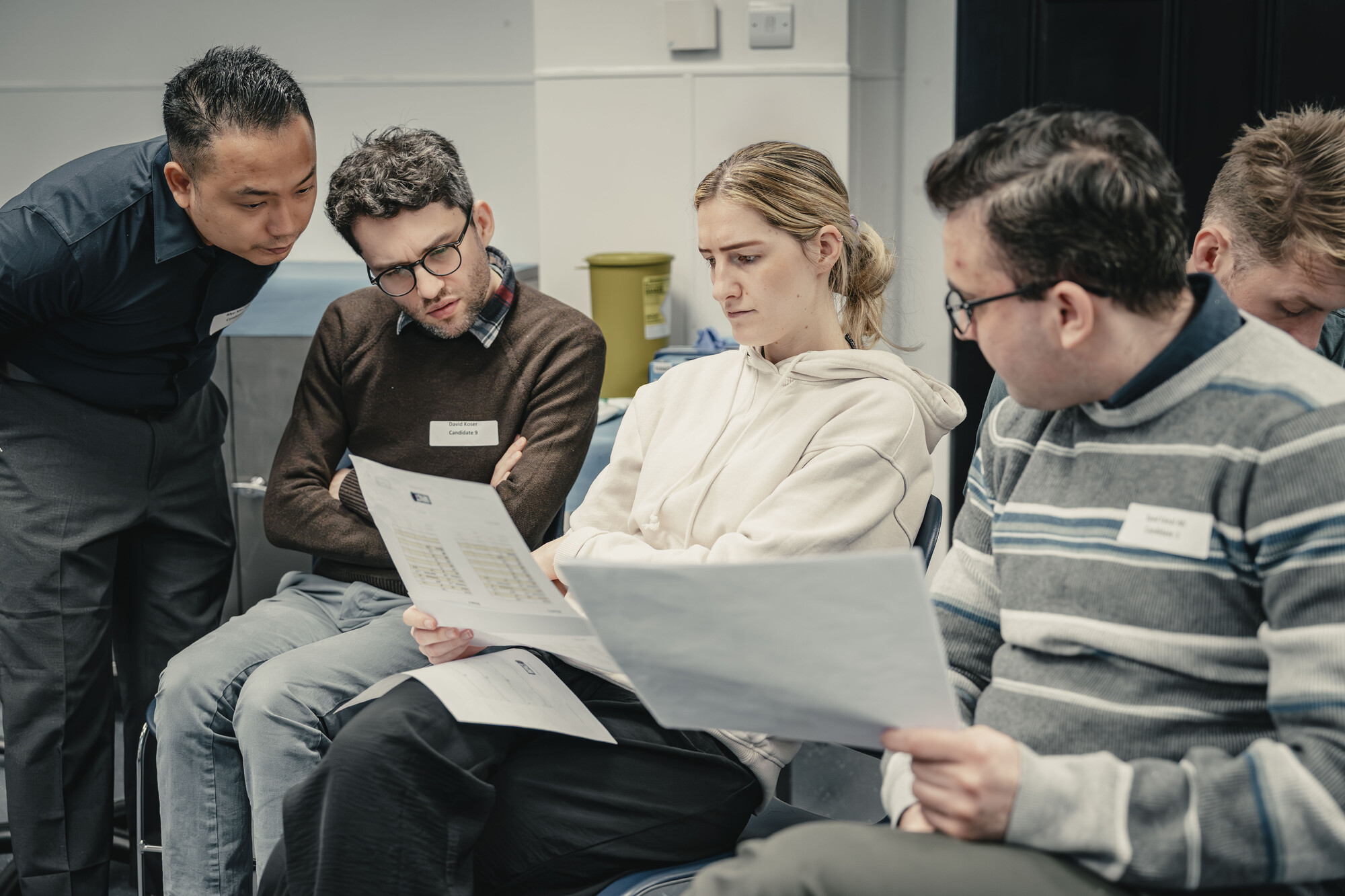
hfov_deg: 42.7
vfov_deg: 29.2
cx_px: 672
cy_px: 448
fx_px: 1718
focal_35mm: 46
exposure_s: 1/500
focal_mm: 46
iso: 3200
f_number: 2.8
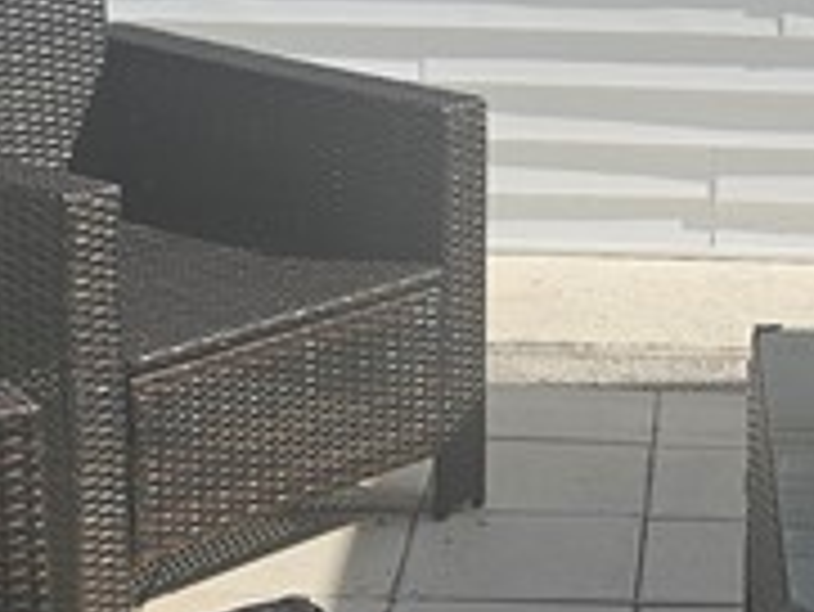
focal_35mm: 130
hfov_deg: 14.9
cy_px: 252
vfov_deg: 11.4
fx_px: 3059
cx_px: 850
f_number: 1.8
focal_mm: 5.4
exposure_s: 1/2210
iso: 25
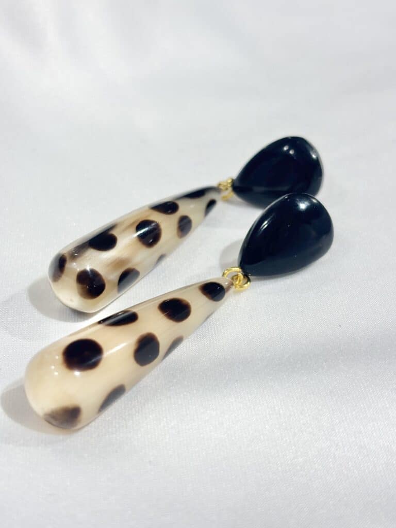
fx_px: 793
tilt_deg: -41.7
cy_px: 264
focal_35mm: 52
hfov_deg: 28.0
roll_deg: +9.4
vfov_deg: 36.8
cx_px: 198
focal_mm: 5.96
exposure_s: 1/218
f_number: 1.6
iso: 32
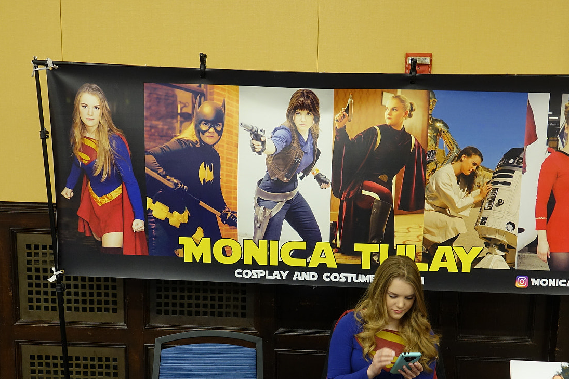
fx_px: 600
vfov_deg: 34.5
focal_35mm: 38
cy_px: 267
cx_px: 327
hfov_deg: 50.5
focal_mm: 9.46
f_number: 2.5
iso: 250
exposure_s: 1/30
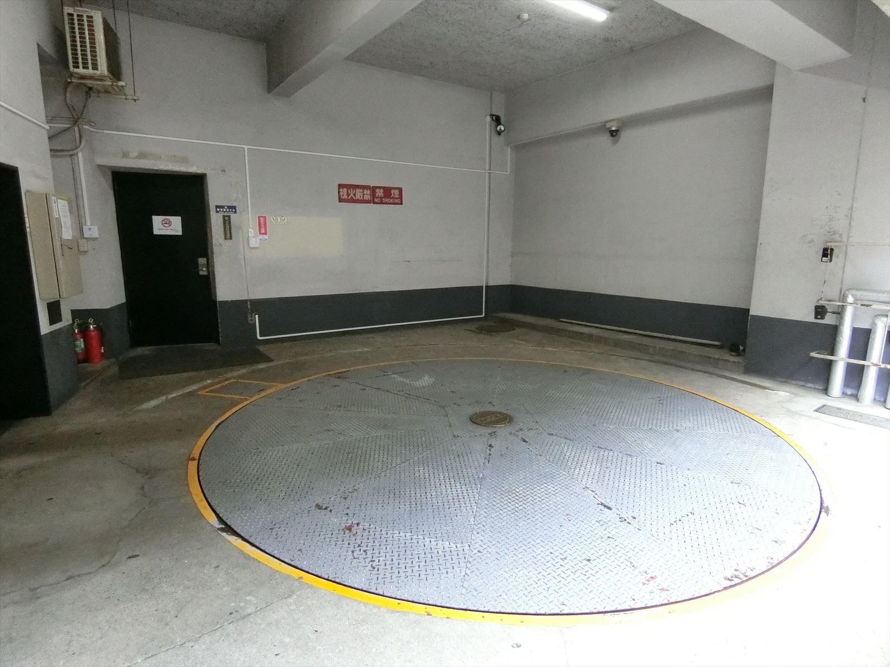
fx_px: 489
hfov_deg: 84.7
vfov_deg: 68.7
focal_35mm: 19
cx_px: 445
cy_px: 334
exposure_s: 1/320
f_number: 2.7
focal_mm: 4.06
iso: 1600
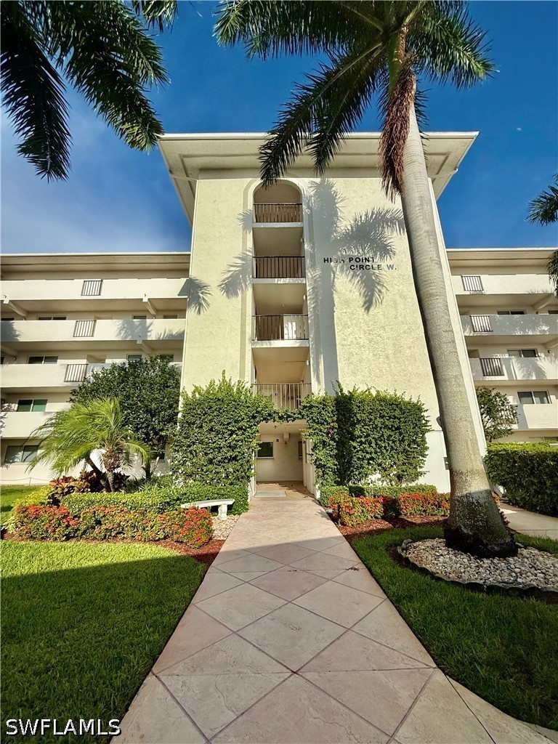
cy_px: 372
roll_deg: +1.2
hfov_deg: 85.7
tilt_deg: +16.8
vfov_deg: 102.1
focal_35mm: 14
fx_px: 301
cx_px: 279
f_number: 2.2
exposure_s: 1/4762
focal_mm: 2.22
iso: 50
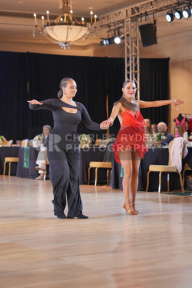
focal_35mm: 82
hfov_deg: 16.7
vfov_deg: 24.8
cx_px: 96
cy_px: 144
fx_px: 656
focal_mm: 55
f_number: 2
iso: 1600
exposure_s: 1/500
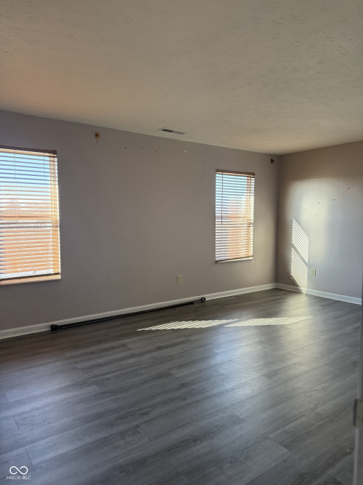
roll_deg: +0.2
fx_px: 336
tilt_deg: -4.0
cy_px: 242
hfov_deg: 56.8
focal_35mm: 24
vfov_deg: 71.6
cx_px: 182
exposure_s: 1/243
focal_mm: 6.76
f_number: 1.78
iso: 200
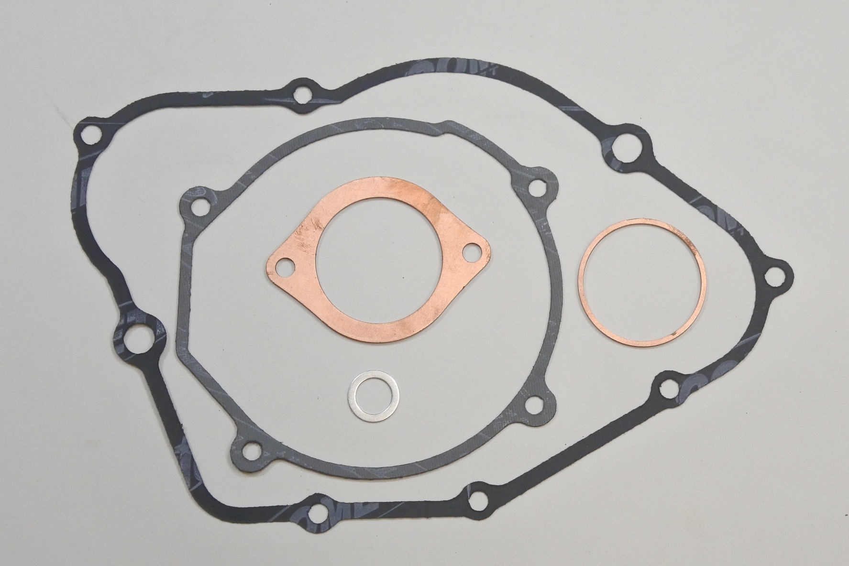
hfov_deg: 27.3
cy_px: 283
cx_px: 424
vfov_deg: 18.4
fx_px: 1745
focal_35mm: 74
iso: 800
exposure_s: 1/100
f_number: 5.6
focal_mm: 27.6
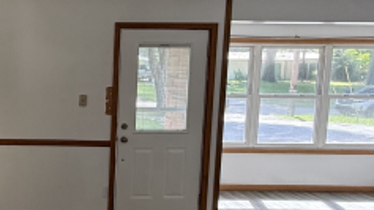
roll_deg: -0.5
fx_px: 426
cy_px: 118
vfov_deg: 27.6
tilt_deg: -6.6
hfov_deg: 41.9
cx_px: 10
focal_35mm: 43
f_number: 2.2
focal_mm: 2.22
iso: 100
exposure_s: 1/99
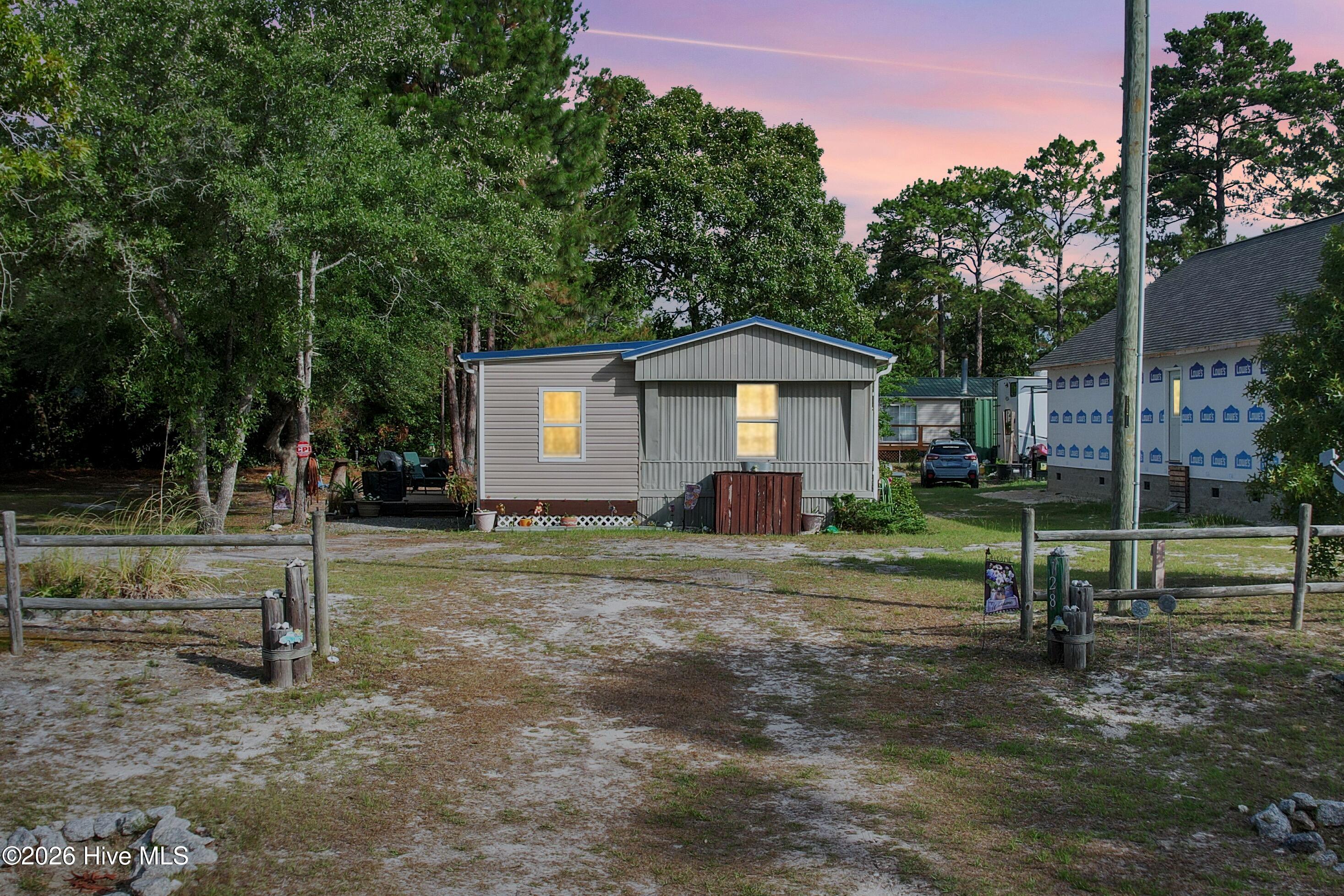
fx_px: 821
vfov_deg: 57.2
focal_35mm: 22
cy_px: 448
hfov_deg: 78.6
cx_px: 672
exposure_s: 1/320
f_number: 2.8
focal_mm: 8.38
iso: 100
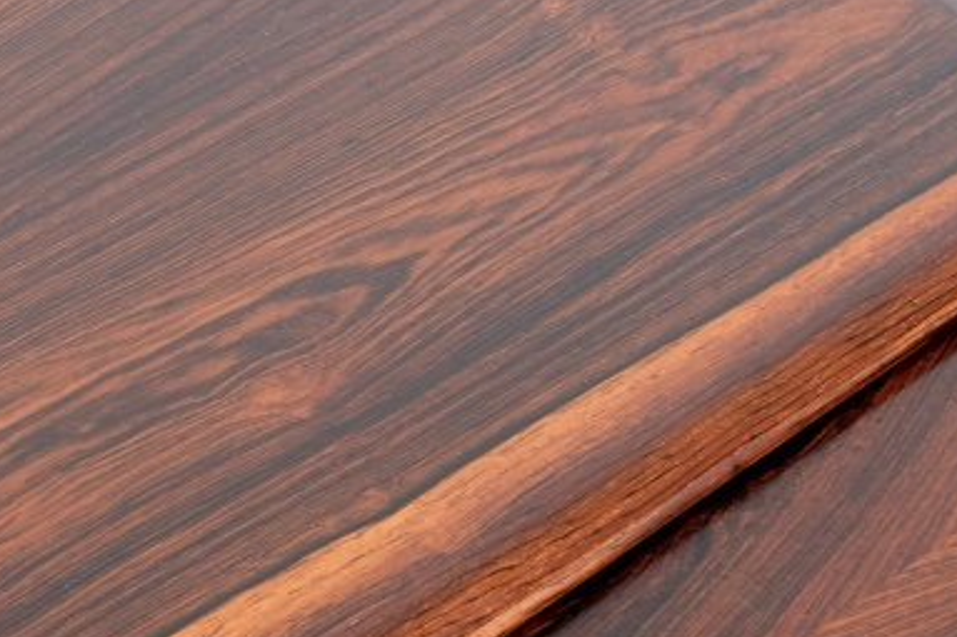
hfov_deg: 12.3
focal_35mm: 166
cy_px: 252
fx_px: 4411
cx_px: 85
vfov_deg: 8.3
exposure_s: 1/18
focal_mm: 35
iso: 800
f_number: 6.4
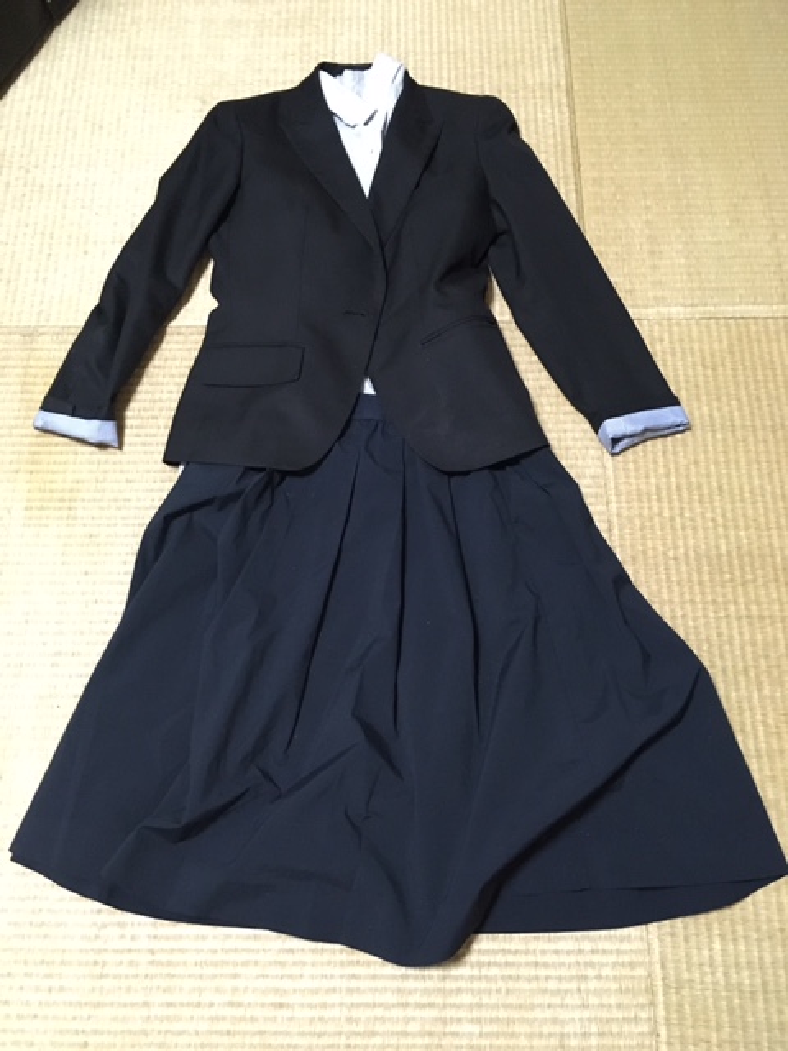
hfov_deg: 48.2
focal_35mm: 29
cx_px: 394
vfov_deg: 61.7
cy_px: 526
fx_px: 880
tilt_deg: -69.2
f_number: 2.2
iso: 320
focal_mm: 4.15
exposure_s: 1/15
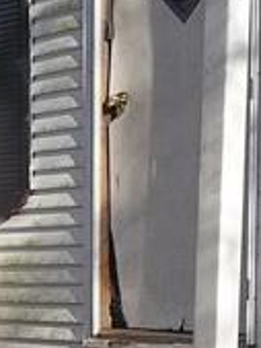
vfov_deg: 15.9
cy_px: 352
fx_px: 1215
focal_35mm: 121
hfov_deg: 12.1
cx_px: 8
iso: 80
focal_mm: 5.7
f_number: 8.8
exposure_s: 1/80
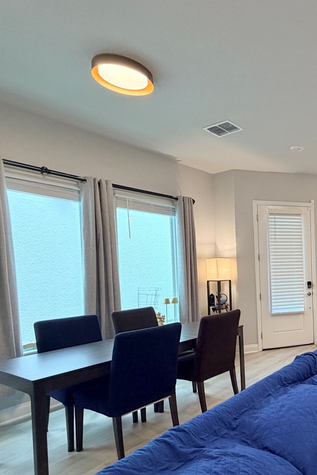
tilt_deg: -2.0
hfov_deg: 44.9
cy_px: 276
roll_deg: +1.2
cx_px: 330
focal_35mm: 23
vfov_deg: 75.6
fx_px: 304
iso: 250
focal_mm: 2.22
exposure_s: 1/120
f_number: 2.2
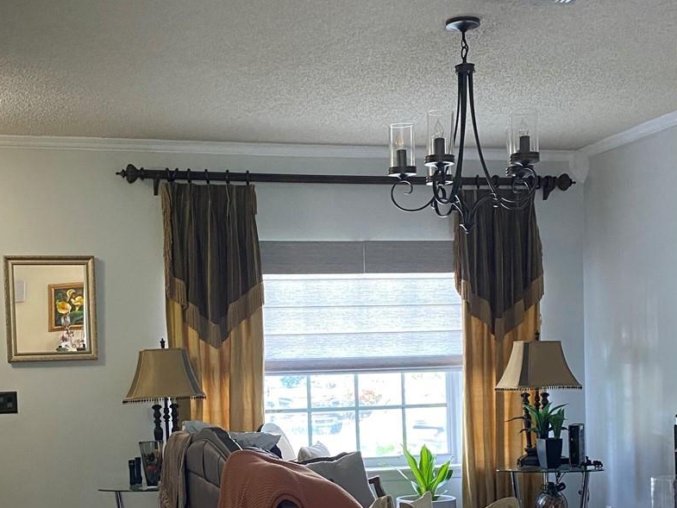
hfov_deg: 36.1
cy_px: 394
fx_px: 1037
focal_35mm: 53
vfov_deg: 27.1
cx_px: 286
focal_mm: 4.25
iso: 400
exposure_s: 1/40
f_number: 1.8
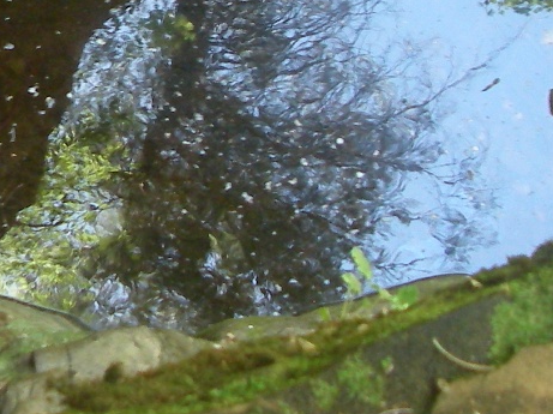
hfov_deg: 14.6
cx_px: -58
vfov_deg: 11.0
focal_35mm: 132
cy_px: -60
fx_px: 2107
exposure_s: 1/25
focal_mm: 6.3
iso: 200
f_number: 3.3
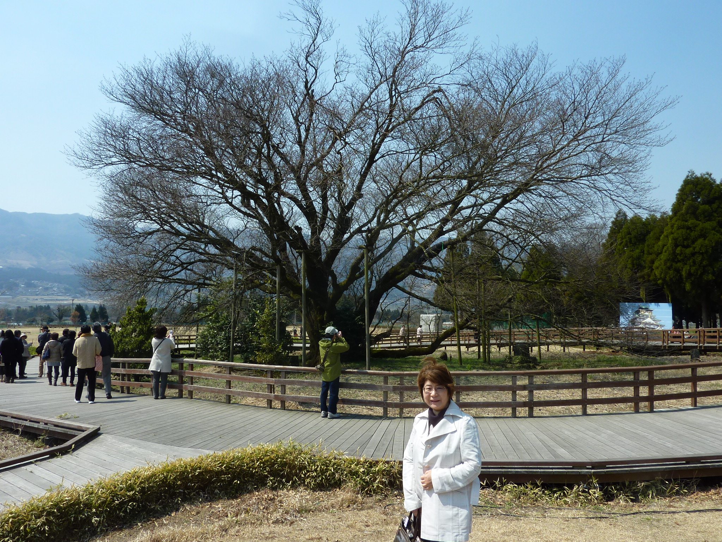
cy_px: 271
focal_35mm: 25
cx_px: 361
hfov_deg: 69.4
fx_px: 521
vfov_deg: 54.9
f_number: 4.5
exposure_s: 1/500
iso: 80
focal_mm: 4.1
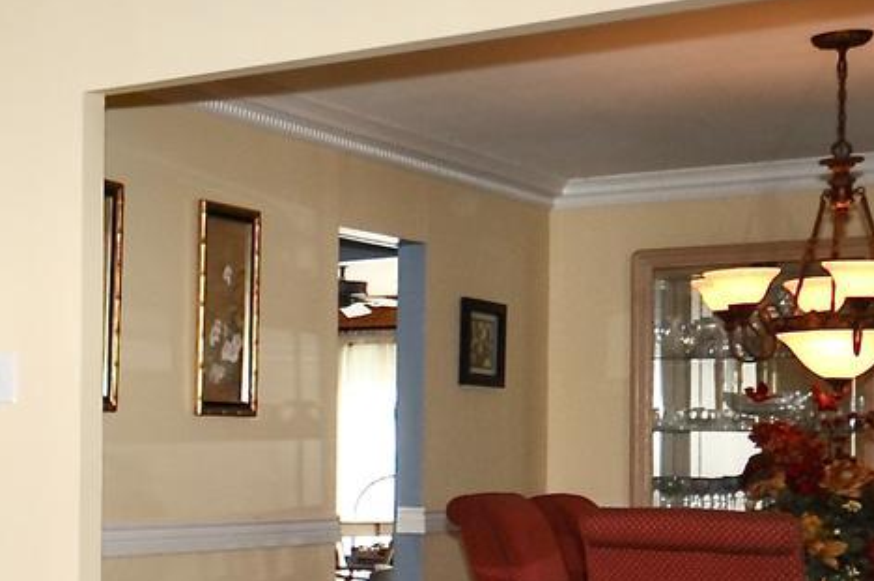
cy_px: 485
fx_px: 1751
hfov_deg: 23.7
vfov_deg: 18.6
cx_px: -345
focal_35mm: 72
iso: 100
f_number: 4.2
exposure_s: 1/60
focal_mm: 11
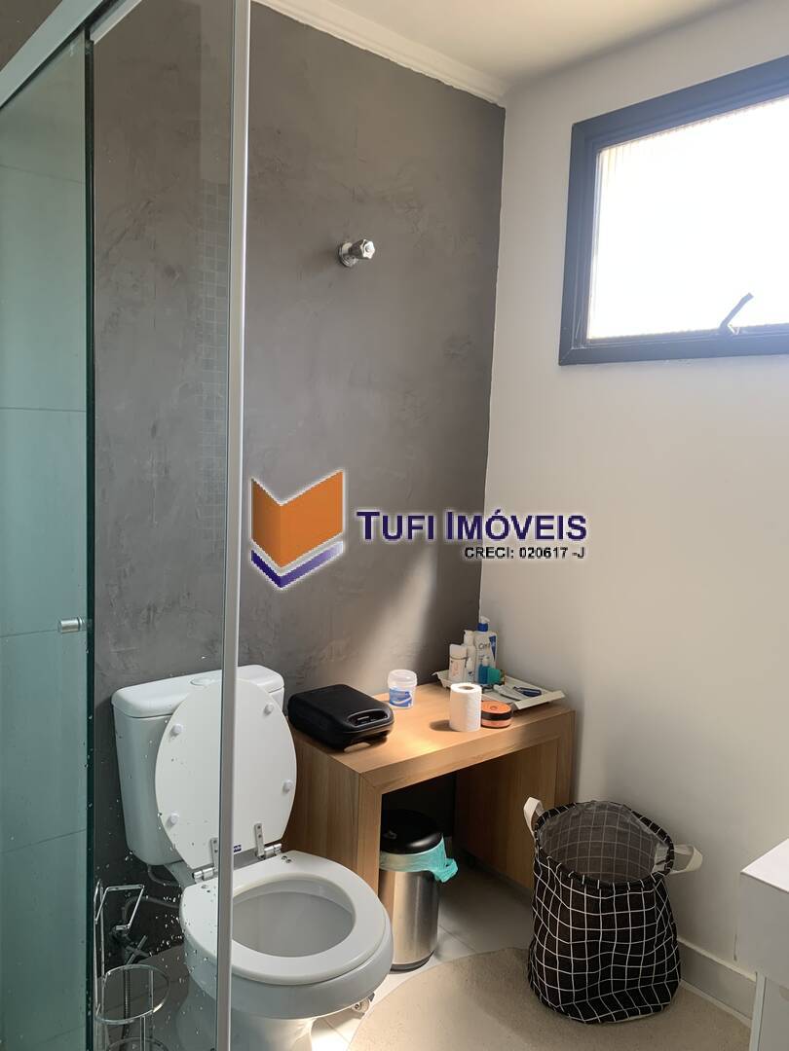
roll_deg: -2.3
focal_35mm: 26
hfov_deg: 53.1
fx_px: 790
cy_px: 526
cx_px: 394
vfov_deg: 67.3
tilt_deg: -5.4
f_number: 1.8
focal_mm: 4.25
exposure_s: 1/121
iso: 64
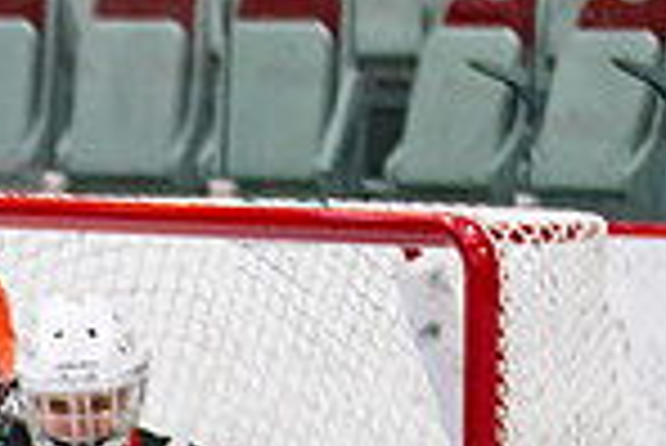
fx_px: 10555
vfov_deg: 2.4
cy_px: 919
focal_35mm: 570
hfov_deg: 3.6
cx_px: -570
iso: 800
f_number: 2.8
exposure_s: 1/640
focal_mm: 105
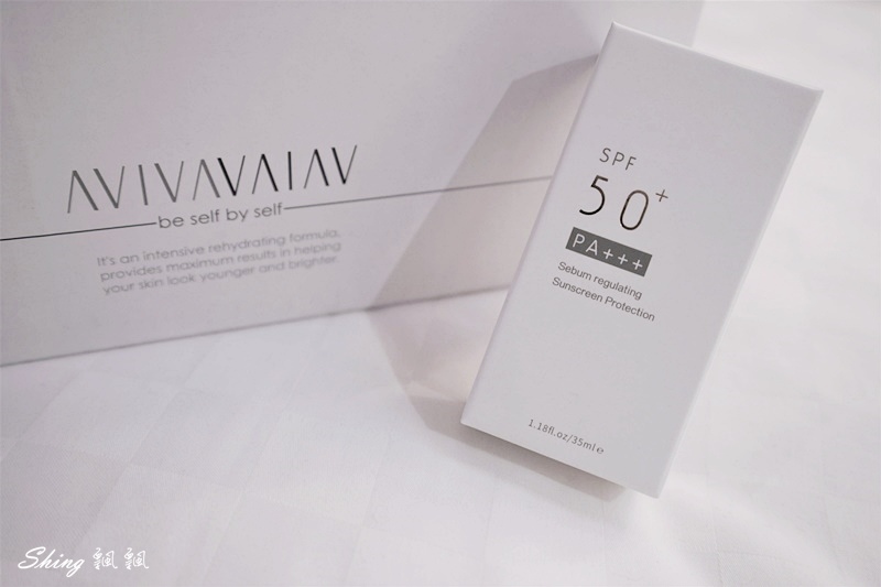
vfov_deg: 37.8
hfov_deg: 54.4
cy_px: 294
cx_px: 440
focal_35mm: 35
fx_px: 856
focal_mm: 35
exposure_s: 1/15
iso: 1600
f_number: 5
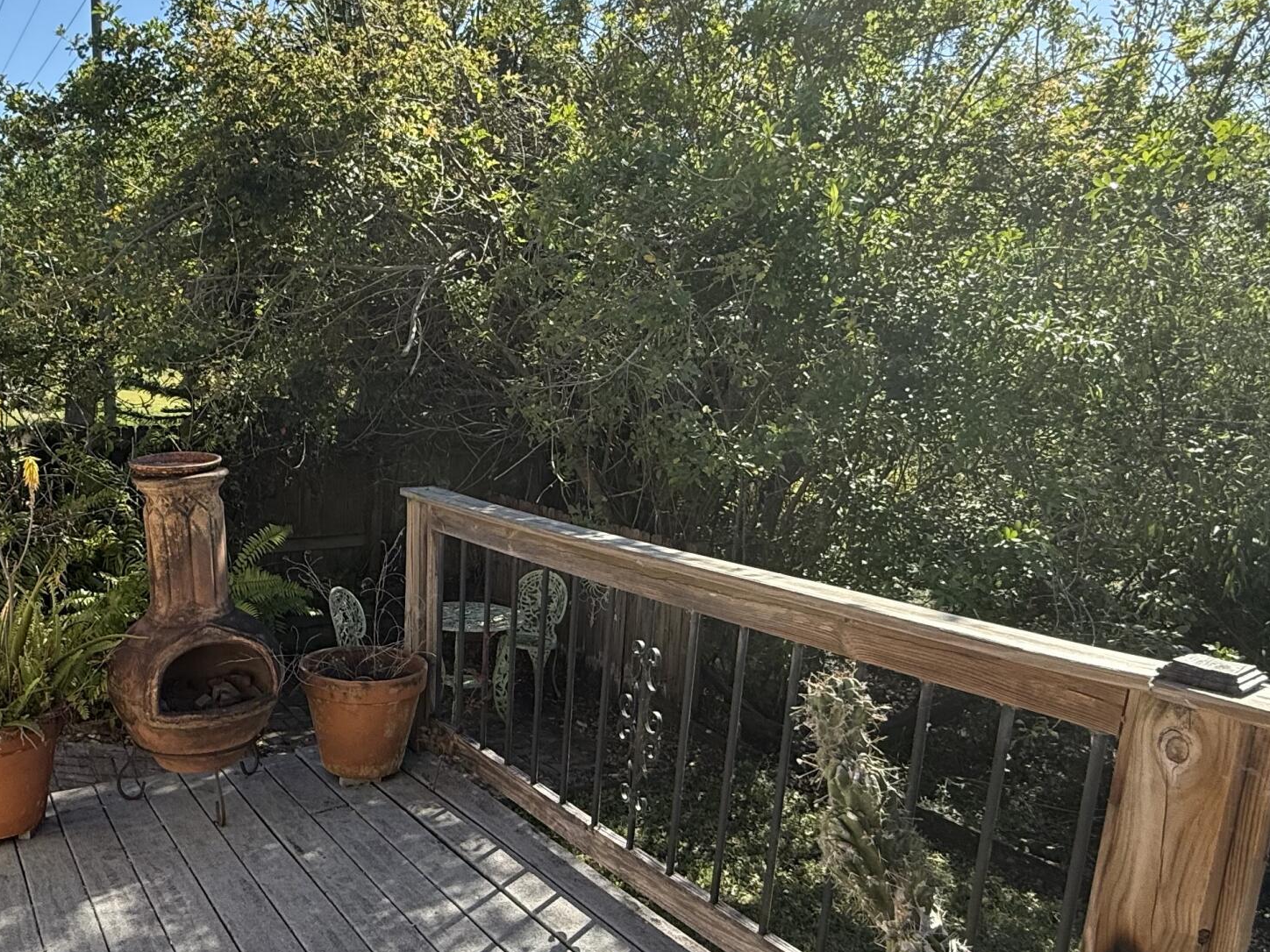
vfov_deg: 47.9
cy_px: 576
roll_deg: +0.0
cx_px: 400
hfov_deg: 59.9
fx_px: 1064
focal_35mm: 29
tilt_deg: -11.6
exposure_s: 1/686
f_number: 2.2
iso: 64
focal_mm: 2.22
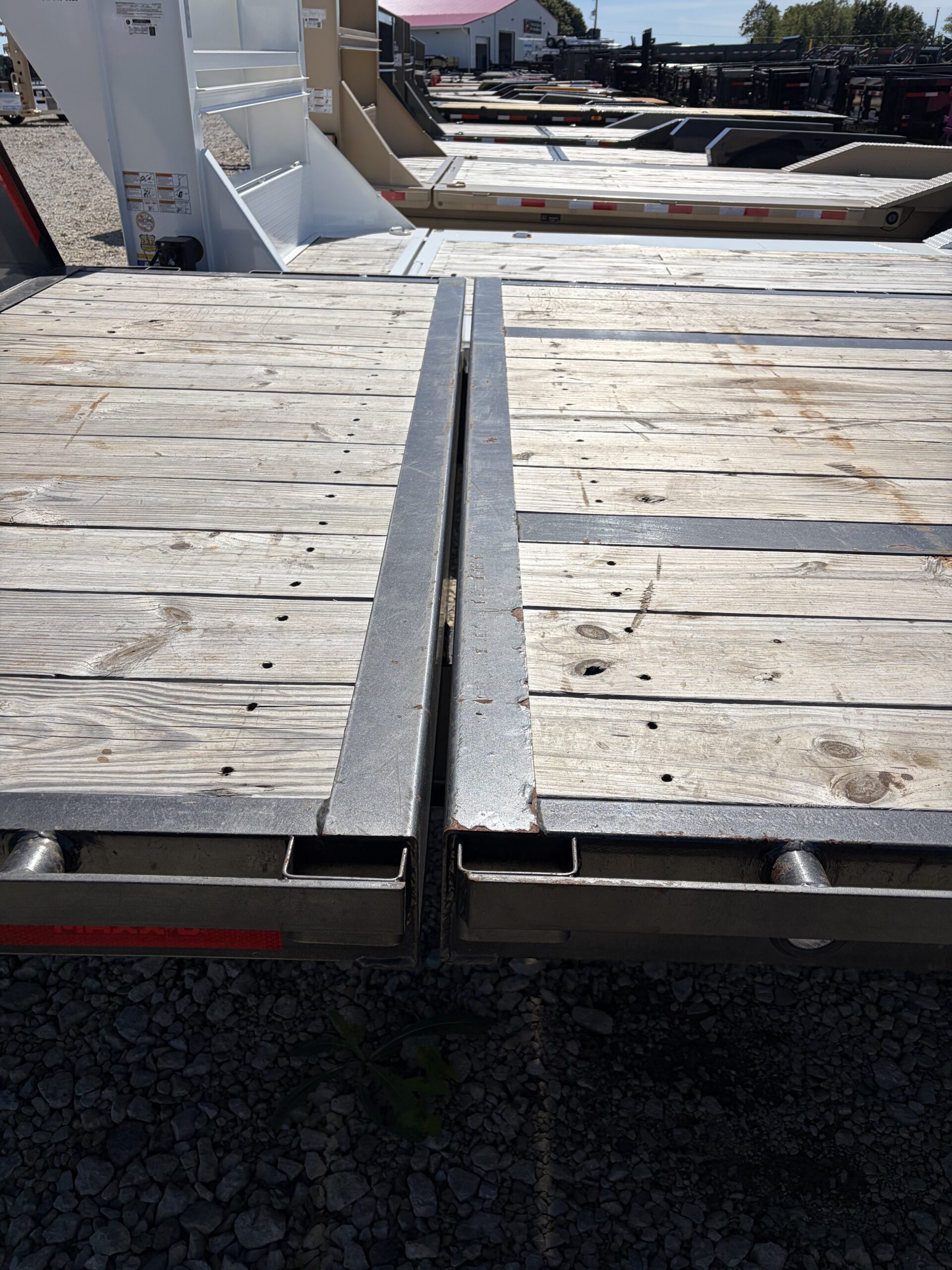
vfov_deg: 67.3
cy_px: 635
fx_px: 953
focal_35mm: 26
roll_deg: -0.6
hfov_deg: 53.1
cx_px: 476
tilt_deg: -28.8
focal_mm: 5.96
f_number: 1.6
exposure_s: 1/10101
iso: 50
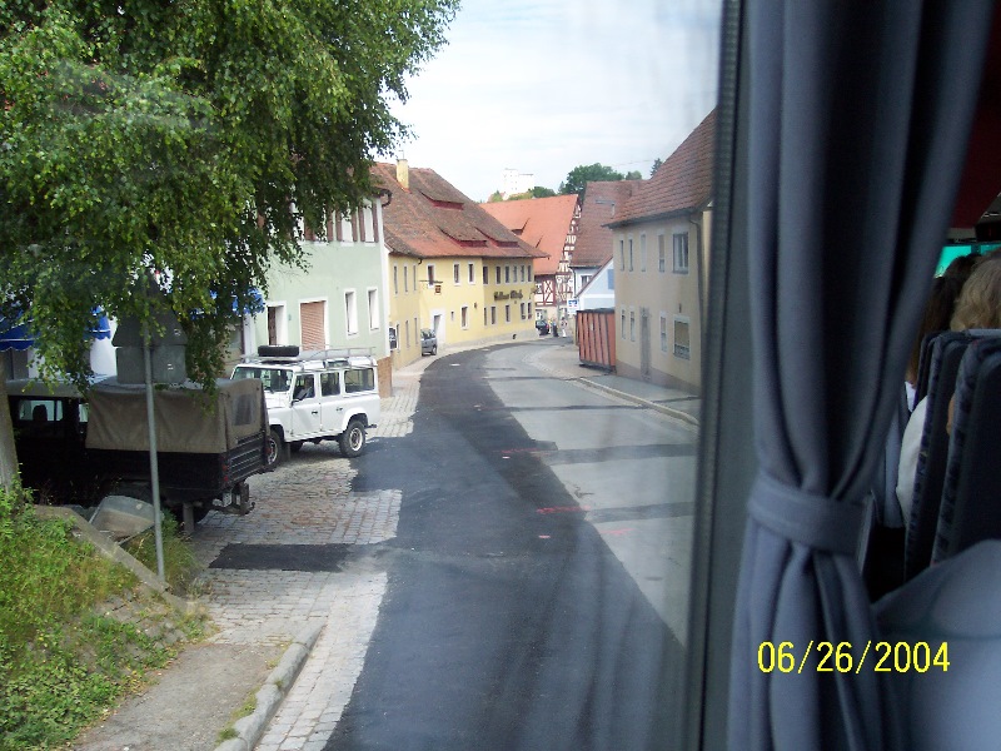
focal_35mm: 38
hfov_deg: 49.0
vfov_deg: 37.7
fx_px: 1099
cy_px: 376
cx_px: 500
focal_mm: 8
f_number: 2.8
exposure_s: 1/350
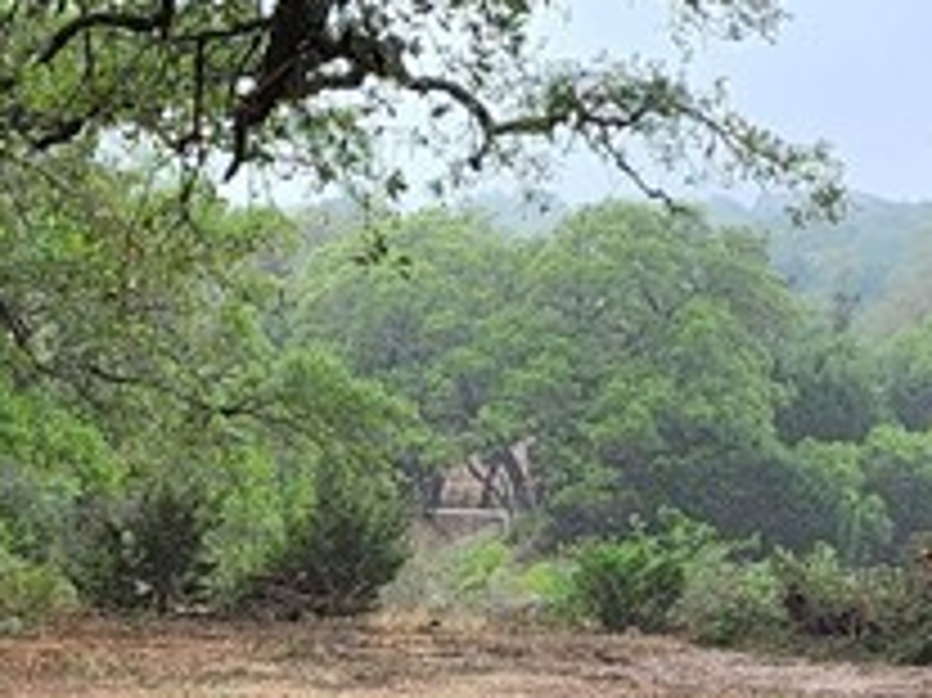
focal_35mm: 114
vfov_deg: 12.9
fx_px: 3068
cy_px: 549
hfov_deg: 17.3
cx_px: 356
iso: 12
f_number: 1.8
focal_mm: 6.4
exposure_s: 1/133
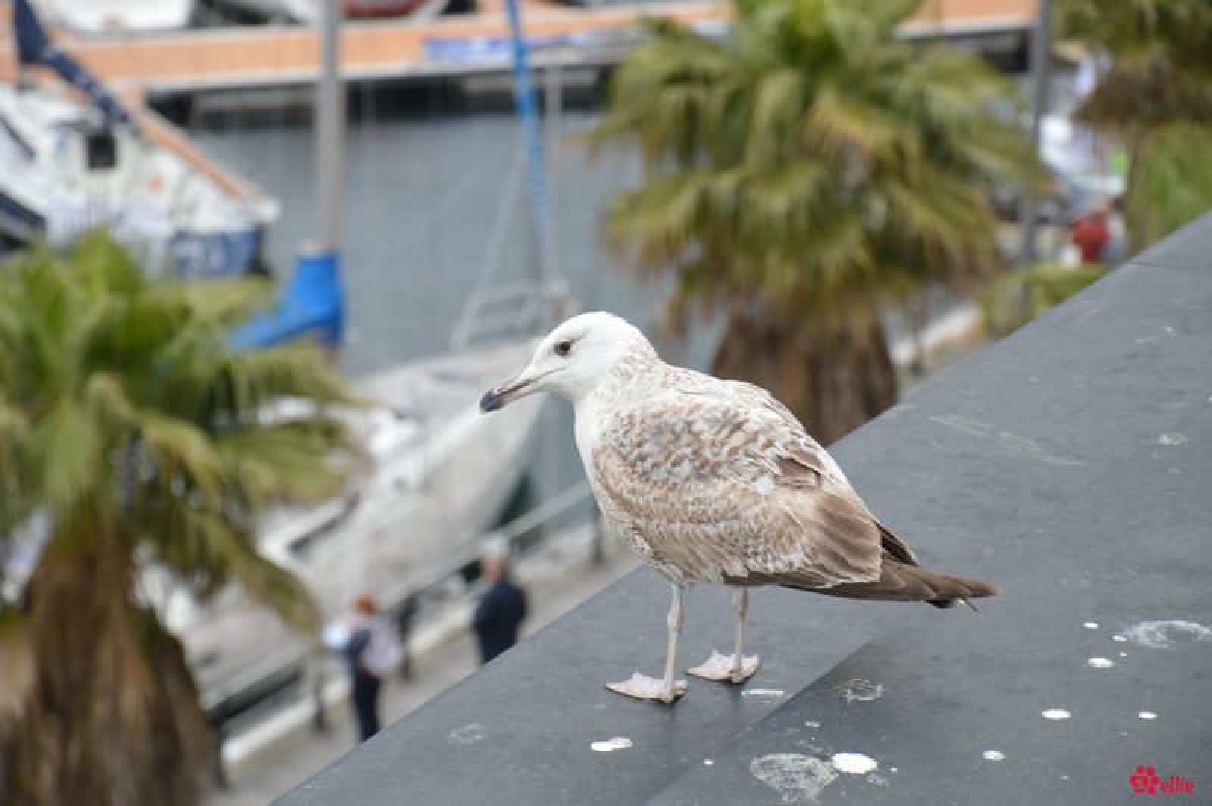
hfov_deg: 13.1
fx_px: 5298
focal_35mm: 158
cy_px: 403
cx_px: 606
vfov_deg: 8.7
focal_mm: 105
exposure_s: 1/160
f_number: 6.3
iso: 100
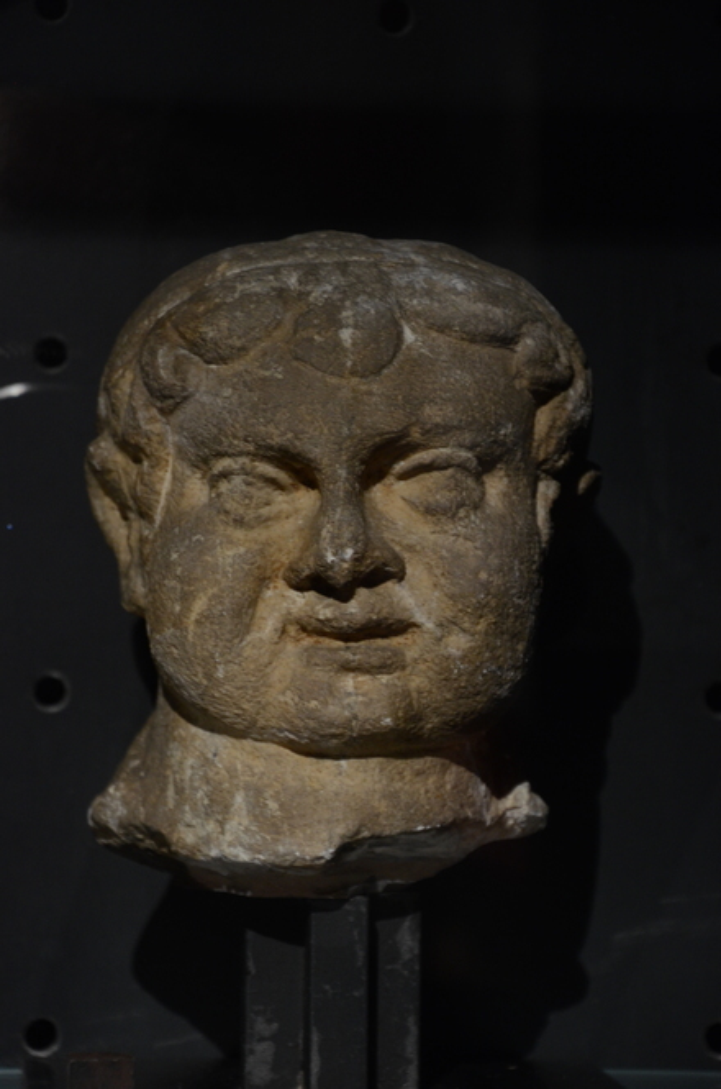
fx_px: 4525
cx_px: 360
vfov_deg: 13.7
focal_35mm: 150
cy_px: 544
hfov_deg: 9.1
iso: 1250
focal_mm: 100
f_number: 5.6
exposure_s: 1/15
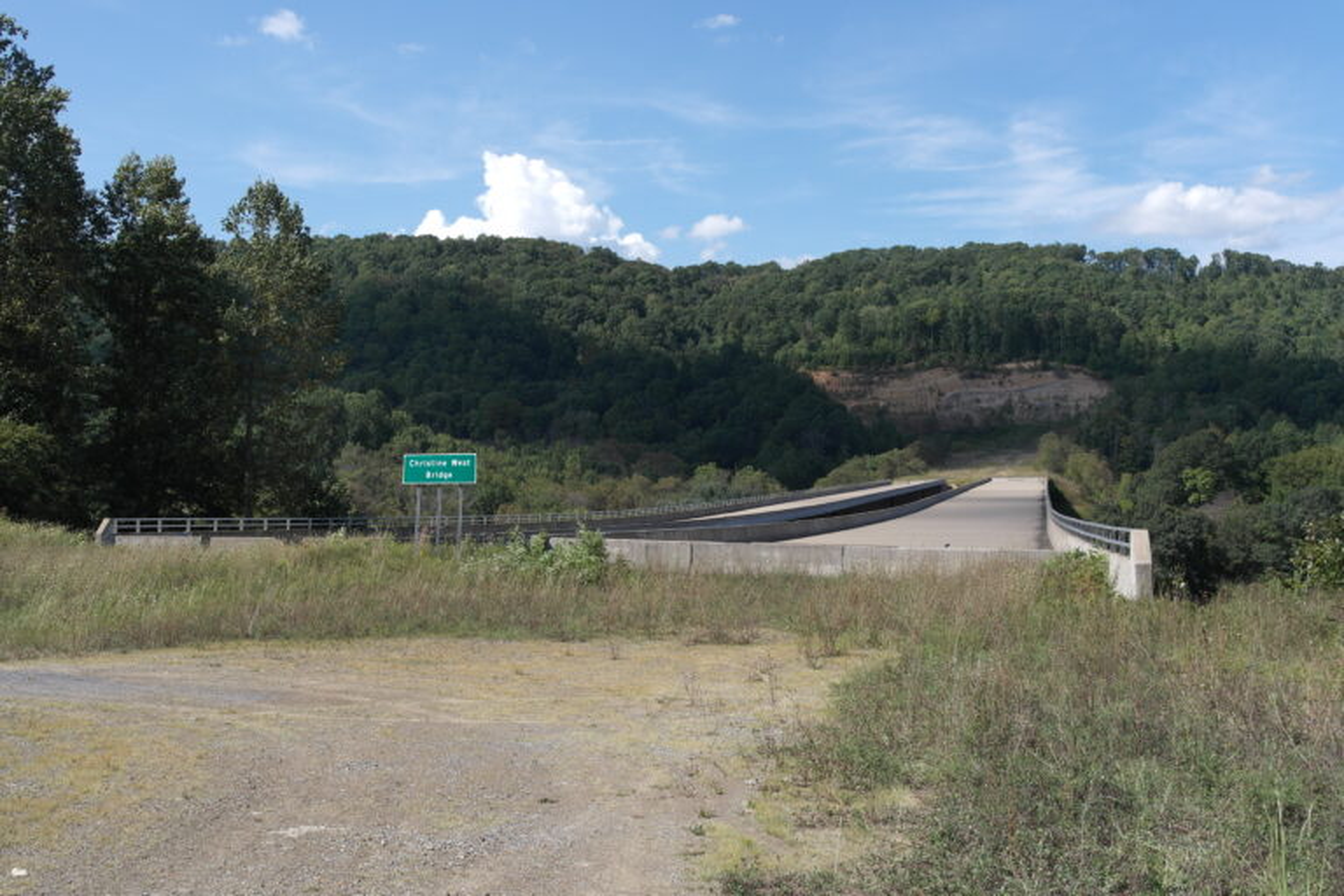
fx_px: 1605
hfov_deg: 45.4
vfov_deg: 31.2
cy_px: 448
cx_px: 672
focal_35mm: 43
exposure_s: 1/250
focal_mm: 28
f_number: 6.3
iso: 100
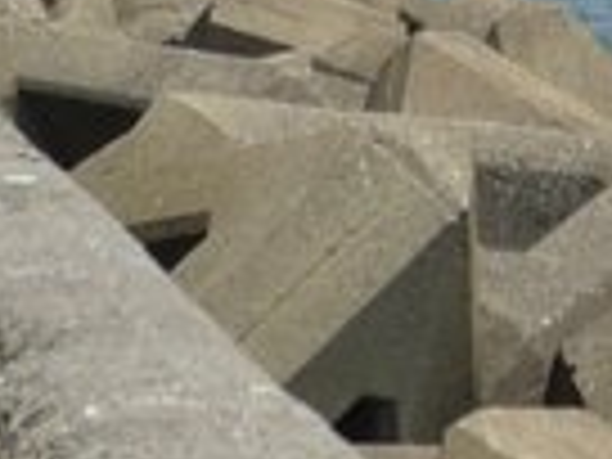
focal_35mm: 302
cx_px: 738
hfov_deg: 6.5
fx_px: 5339
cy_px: -360
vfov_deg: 4.9
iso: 80
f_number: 5.2
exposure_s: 1/500
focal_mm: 14.1
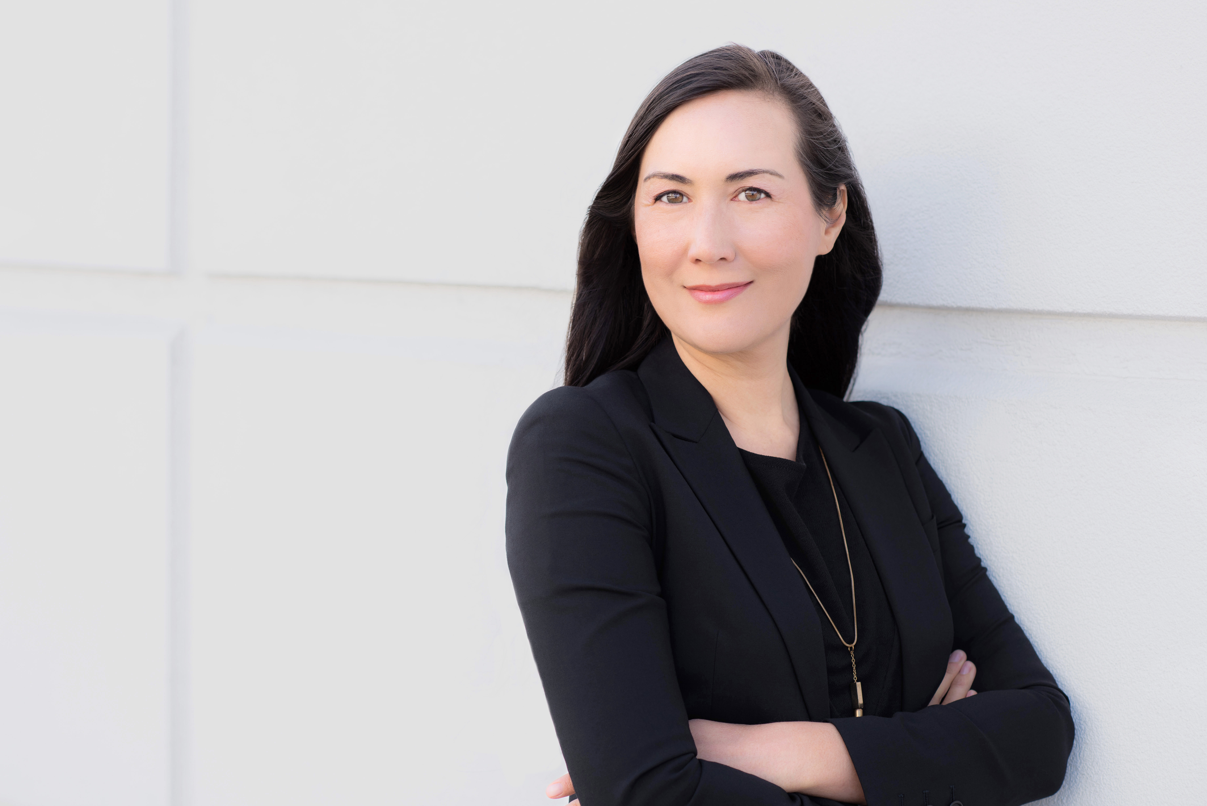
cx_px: 604
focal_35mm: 85
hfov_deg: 23.9
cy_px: 403
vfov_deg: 16.1
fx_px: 2851
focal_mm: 85
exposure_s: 1/160
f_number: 3.5
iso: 64
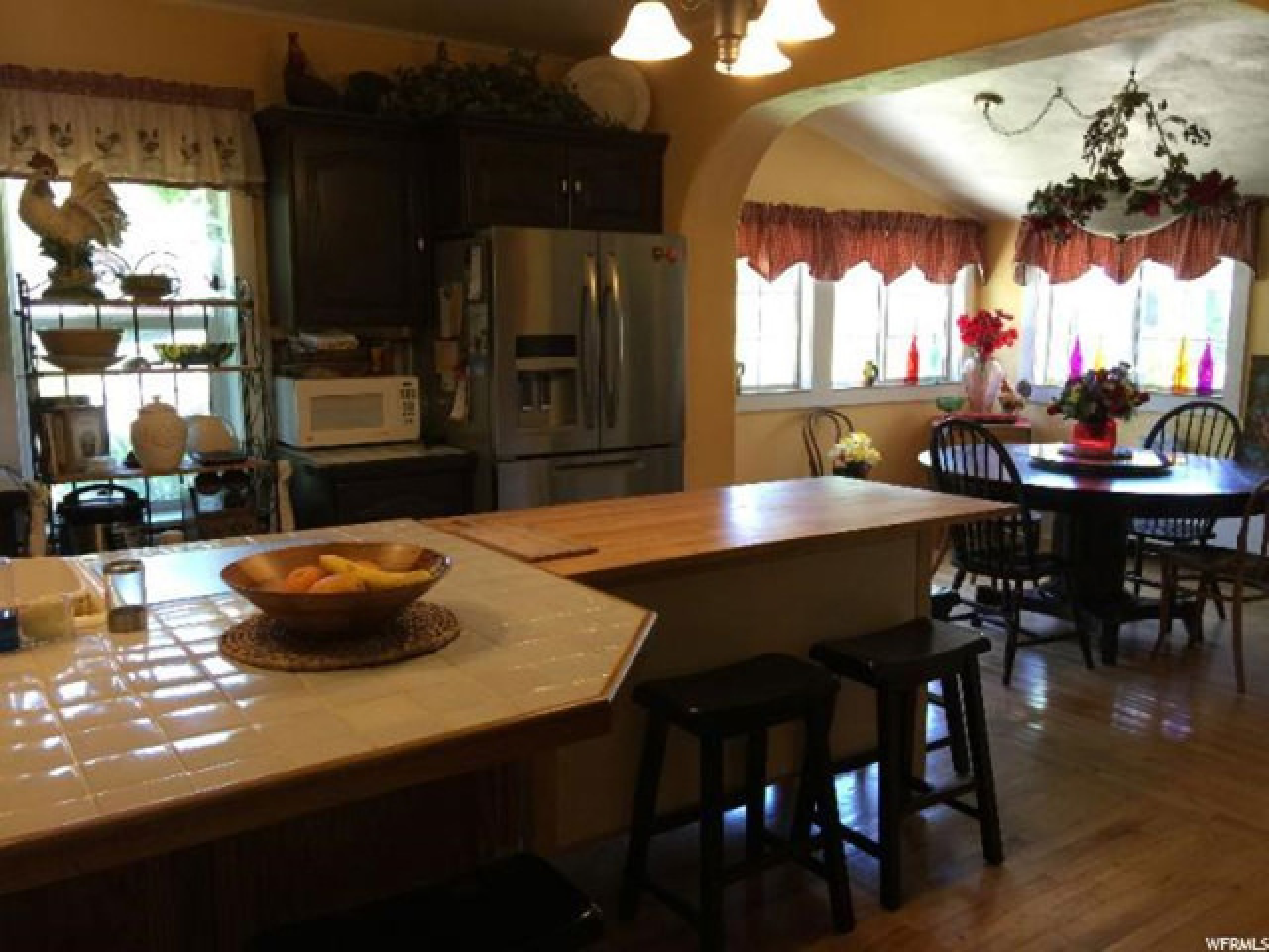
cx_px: 634
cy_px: 476
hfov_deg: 61.7
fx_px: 1063
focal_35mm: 29
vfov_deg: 48.2
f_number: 2.2
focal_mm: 4.15
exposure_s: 1/15
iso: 32
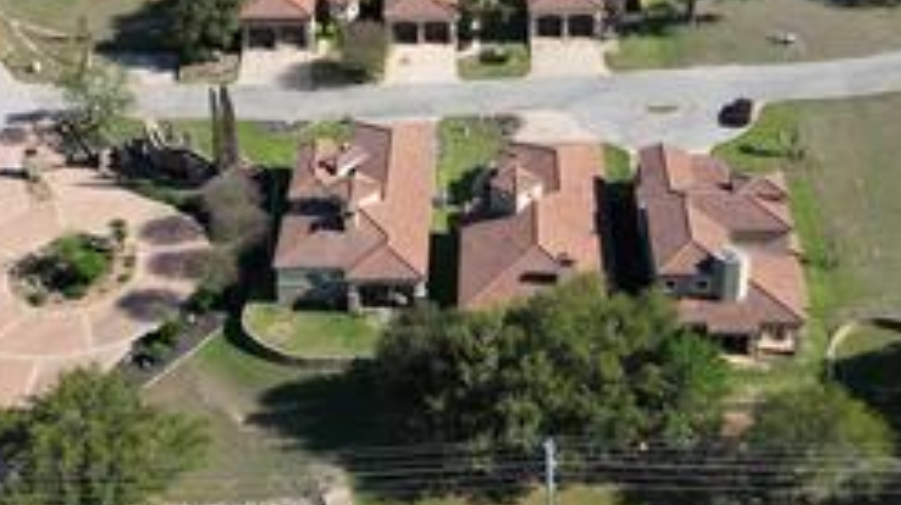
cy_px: 179
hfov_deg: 31.0
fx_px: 1624
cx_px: 472
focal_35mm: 68
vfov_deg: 17.7
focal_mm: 6.72
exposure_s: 1/2000
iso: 110
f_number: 1.7
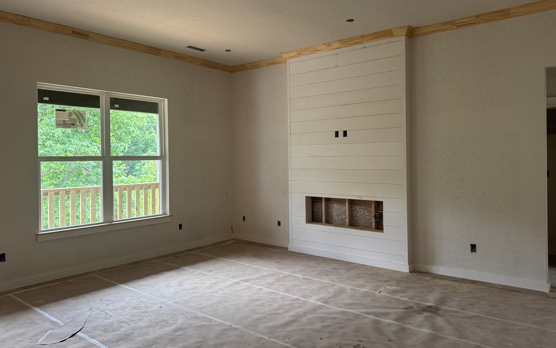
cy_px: 157
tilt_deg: -0.2
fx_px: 394
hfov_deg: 70.4
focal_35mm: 26
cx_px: 282
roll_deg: +0.5
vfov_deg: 47.5
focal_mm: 6.76
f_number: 1.78
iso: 160
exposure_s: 1/121
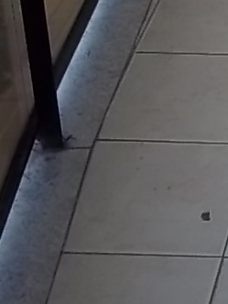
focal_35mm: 139
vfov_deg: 13.4
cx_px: 437
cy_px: -139
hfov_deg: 10.0
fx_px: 1221
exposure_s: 1/400
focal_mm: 6.5
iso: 80
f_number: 3.1
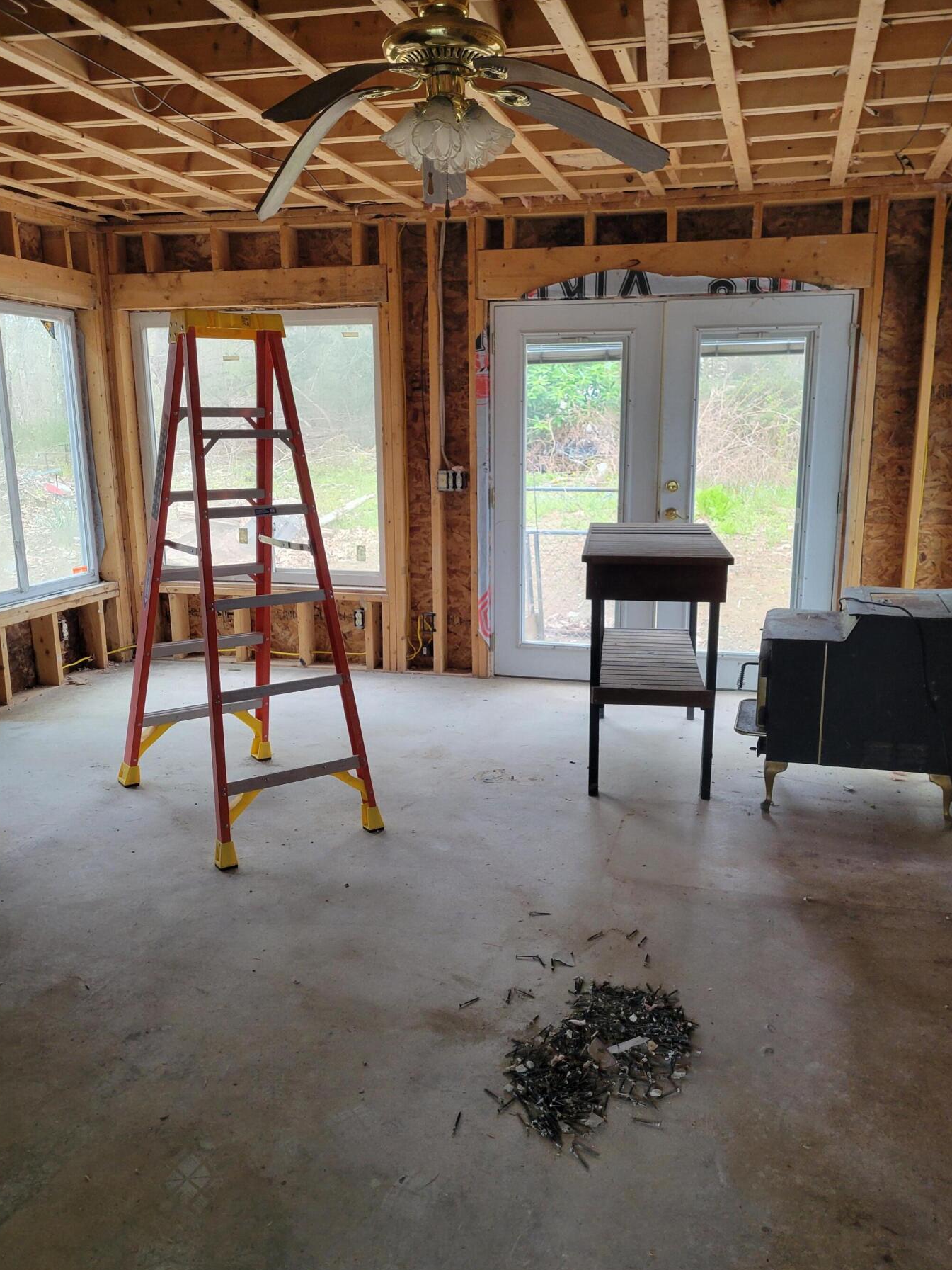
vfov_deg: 61.6
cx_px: 521
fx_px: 1063
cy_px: 673
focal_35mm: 29
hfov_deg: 48.2
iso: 200
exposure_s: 1/120
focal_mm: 5.4
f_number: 1.8
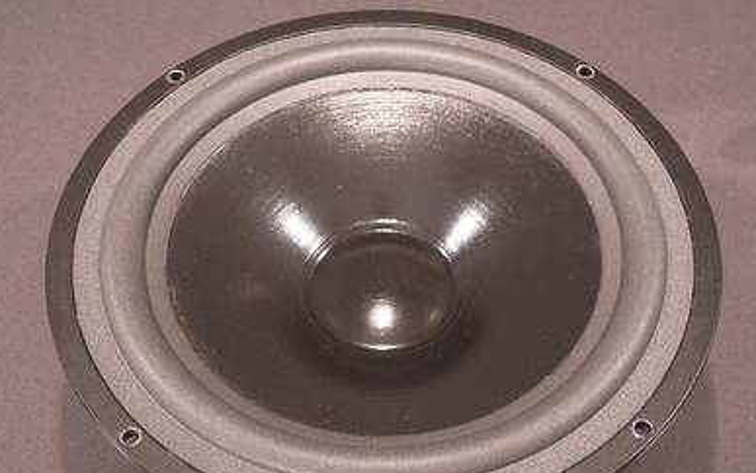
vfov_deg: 37.1
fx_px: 701
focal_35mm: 34
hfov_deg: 56.7
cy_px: 291
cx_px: 381
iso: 400
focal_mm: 5.5
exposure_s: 1/2.5
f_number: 2.1
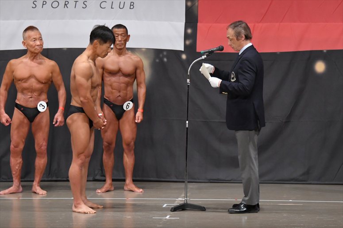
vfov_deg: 6.8
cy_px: 114
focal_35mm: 202
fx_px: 1924
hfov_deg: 10.2
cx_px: 172
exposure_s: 1/400
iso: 5000
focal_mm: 135
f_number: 5.6
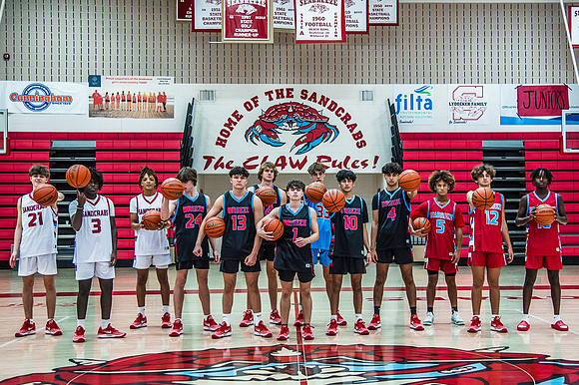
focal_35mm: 50
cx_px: 333
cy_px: 191
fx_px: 798
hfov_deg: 39.8
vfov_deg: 27.1
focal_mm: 40
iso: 800
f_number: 4
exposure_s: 1/250
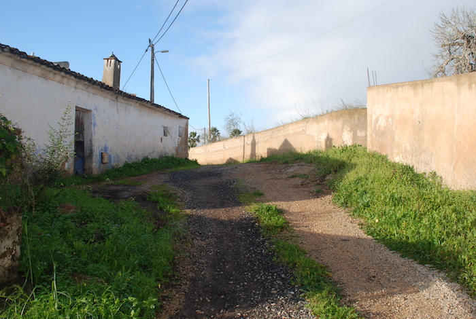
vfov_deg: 43.8
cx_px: 238
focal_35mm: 30
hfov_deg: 61.8
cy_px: 160
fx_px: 398
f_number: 7.1
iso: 250
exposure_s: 1/200
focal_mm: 20
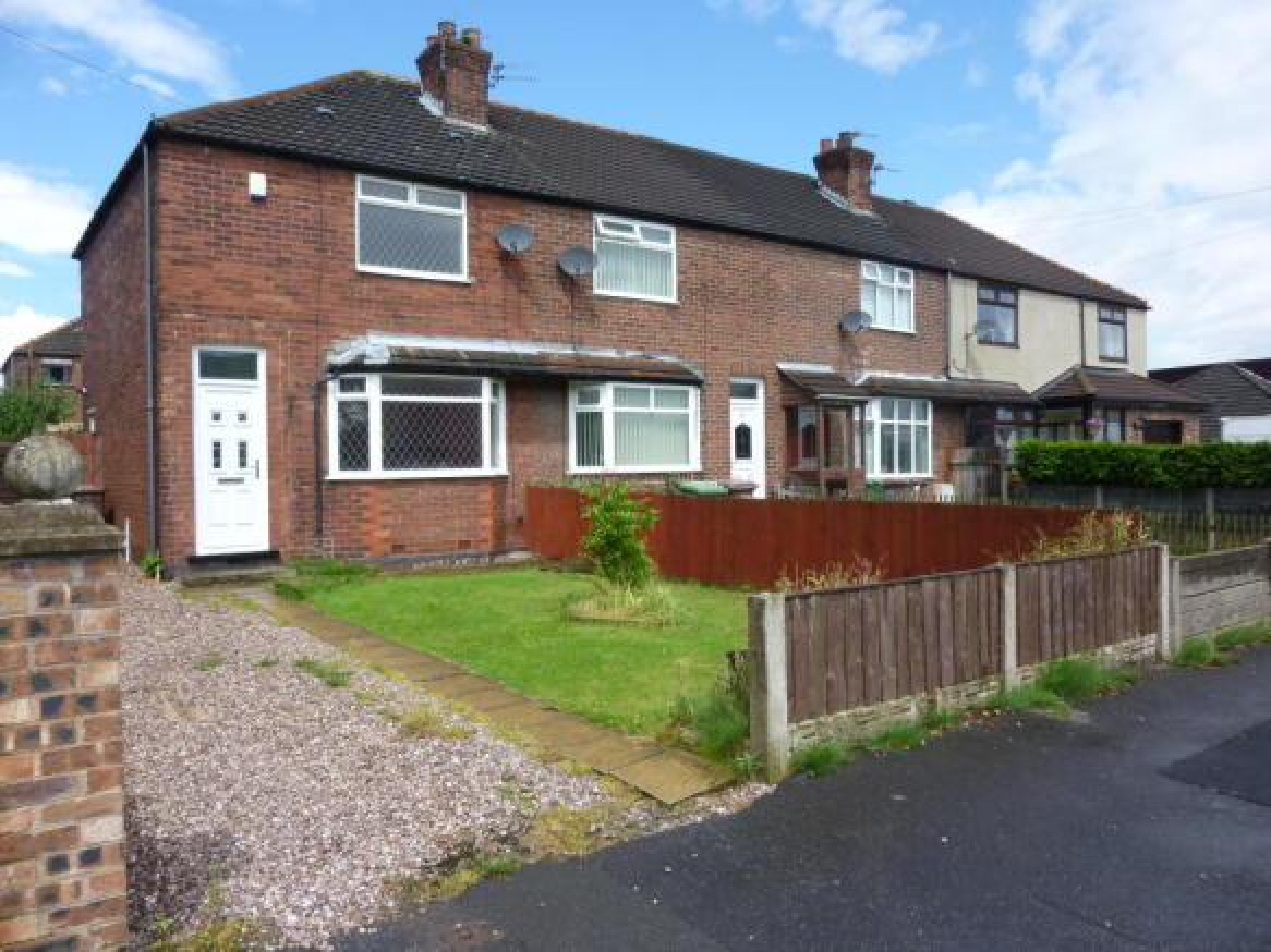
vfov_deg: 54.9
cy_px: 476
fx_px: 918
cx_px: 636
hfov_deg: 69.4
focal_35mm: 25
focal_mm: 4.5
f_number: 3.3
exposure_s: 1/640
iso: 100
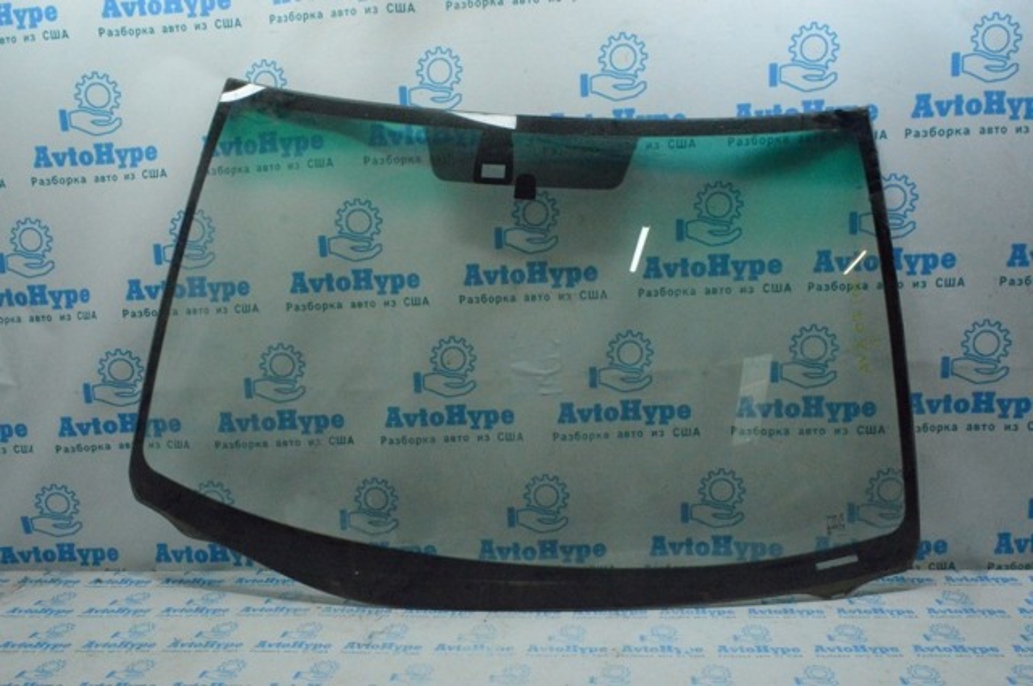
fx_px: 774
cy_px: 343
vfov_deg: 47.8
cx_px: 516
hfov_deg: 67.4
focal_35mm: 27
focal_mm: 18
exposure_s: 1/200
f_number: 16
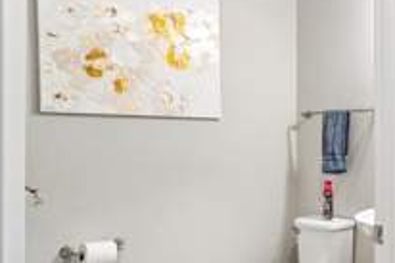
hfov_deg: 42.3
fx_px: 384
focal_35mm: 35
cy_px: 139
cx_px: 439
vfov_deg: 37.8
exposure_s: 1/1.25
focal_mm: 10
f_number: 7.1
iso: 100
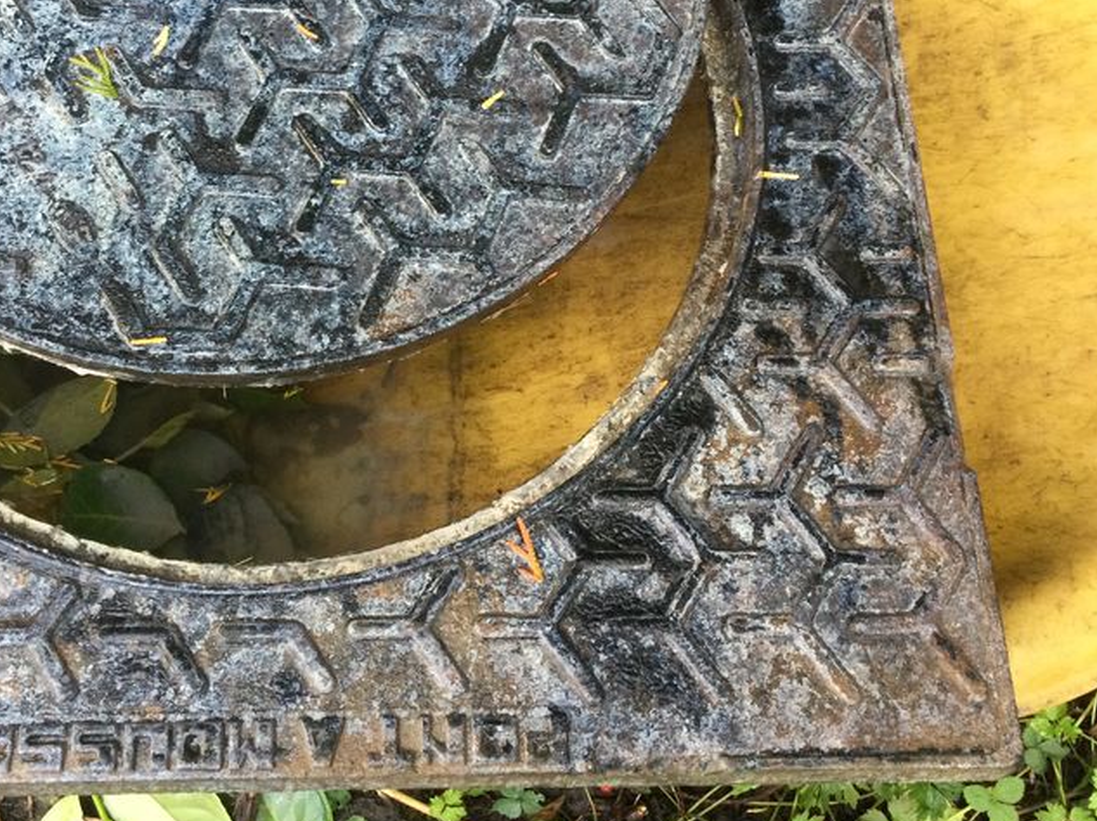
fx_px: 1552
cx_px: 402
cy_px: 220
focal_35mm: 49
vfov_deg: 29.3
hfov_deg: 38.6
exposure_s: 1/33
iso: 40
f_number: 2.4
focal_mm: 3.3
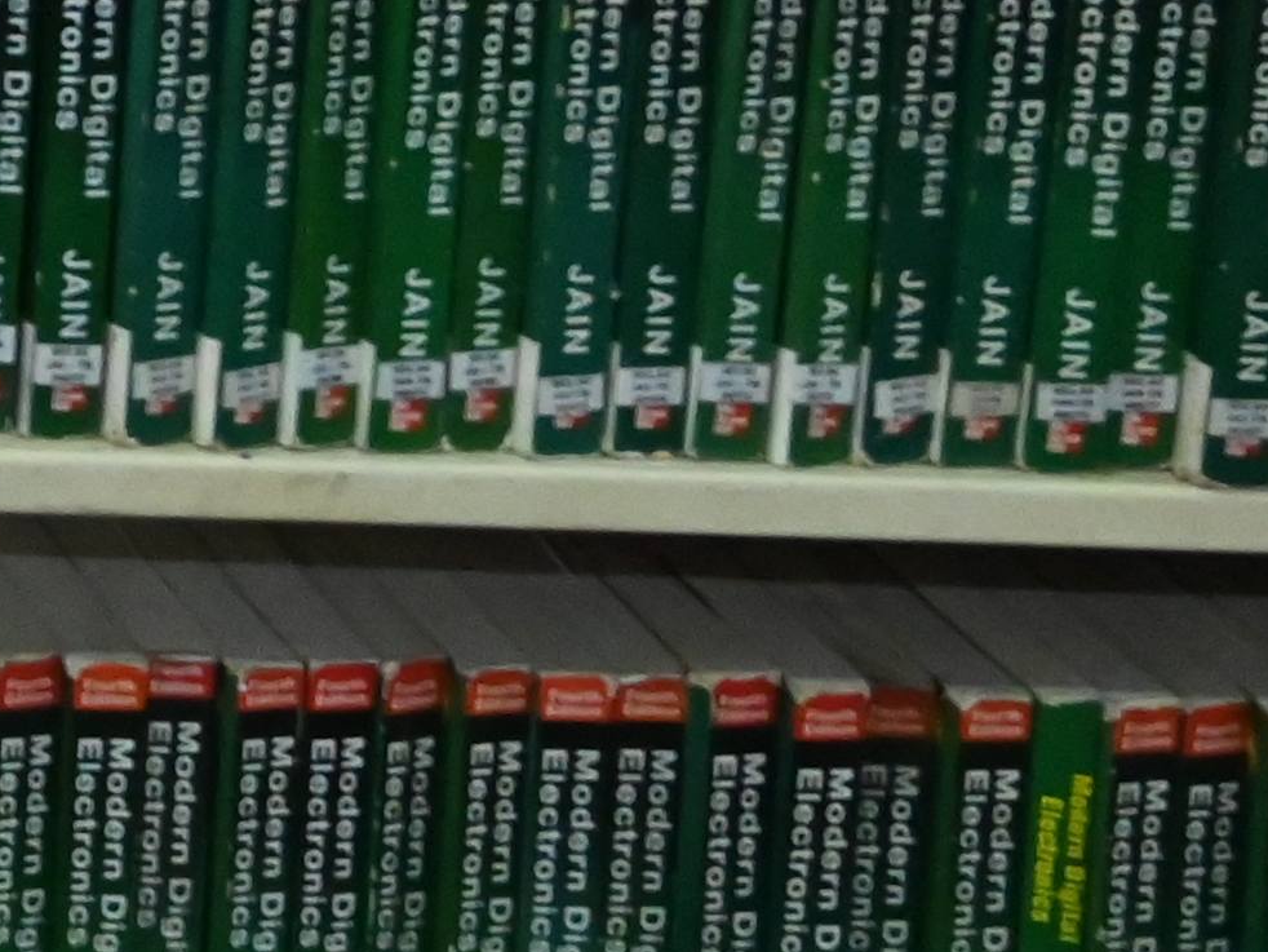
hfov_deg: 11.8
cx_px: -1611
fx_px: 5203
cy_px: -793
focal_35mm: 142
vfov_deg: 9.9
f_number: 5.6
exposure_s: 1/160
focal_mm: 24
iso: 8000
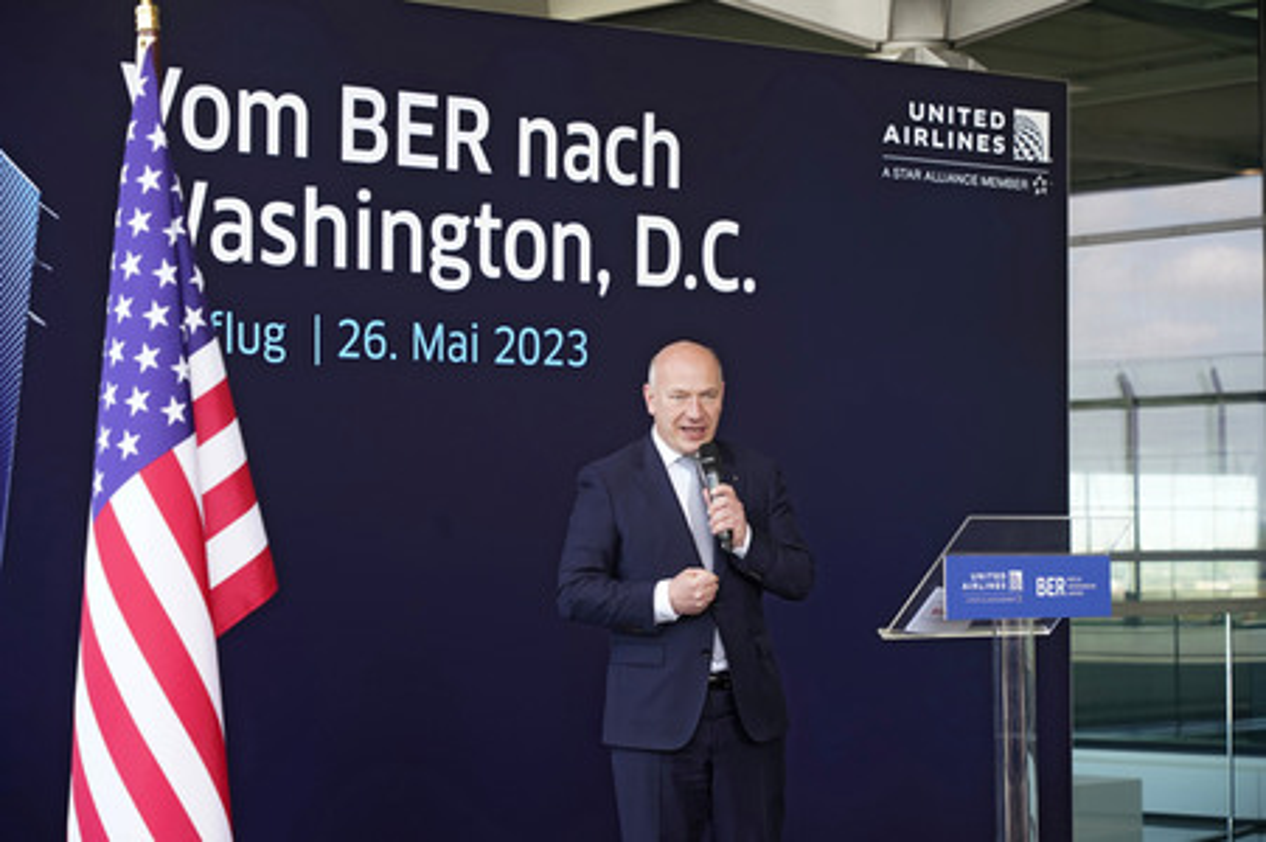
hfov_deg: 22.9
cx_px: 633
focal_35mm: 89
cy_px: 421
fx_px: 3127
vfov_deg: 15.3
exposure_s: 1/160
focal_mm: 89
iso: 640
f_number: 6.3
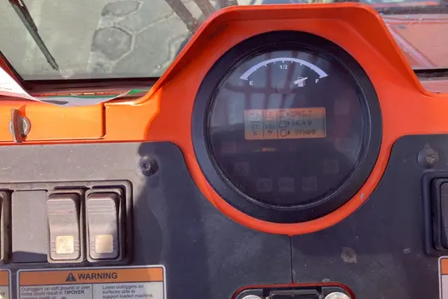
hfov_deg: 61.9
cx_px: 226
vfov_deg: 43.6
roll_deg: -0.6
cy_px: 158
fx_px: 373
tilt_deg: -41.9
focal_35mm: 30
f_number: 1.8
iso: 32
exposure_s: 1/286
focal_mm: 3.99
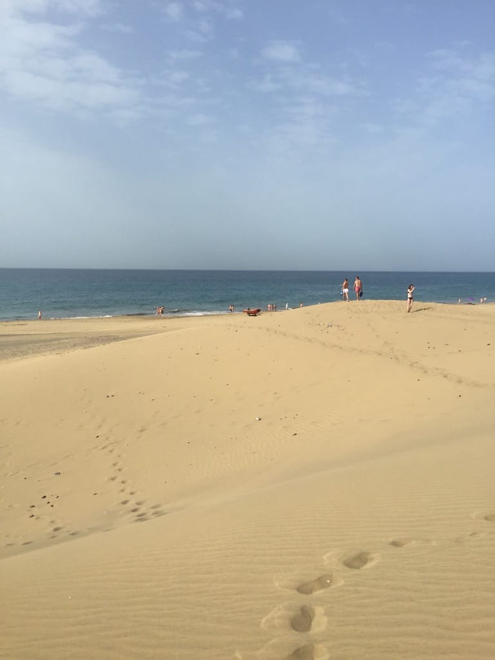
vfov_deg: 61.7
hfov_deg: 48.2
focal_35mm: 29
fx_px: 553
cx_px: 248
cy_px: 330
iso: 32
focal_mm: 4.15
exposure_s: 1/3597
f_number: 2.2
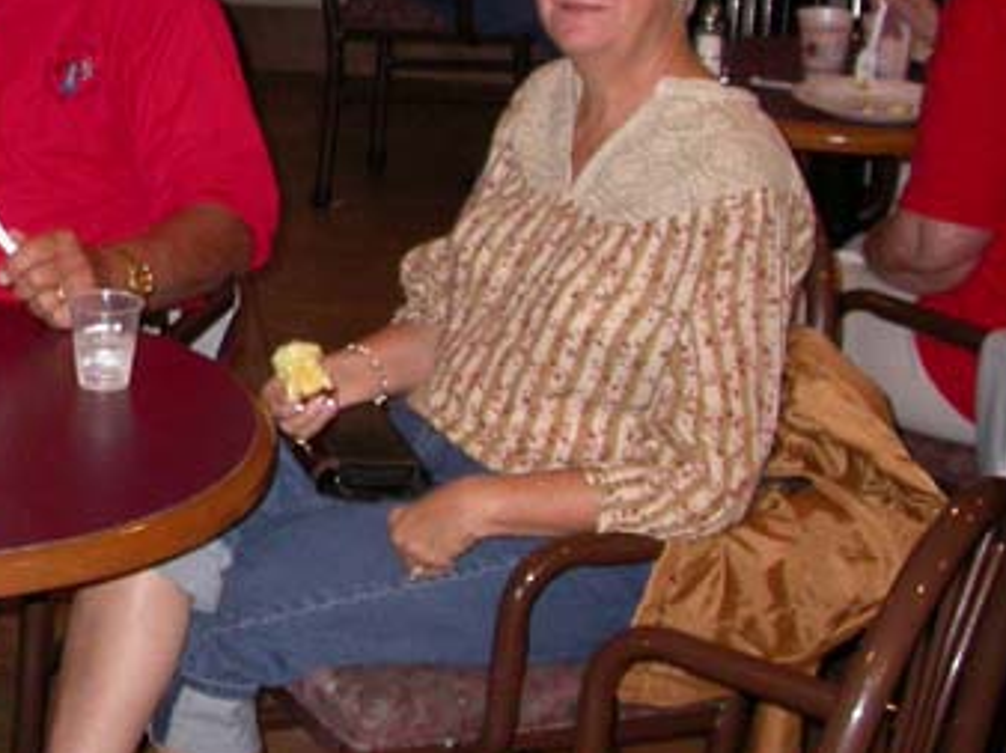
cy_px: 164
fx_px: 2614
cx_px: -137
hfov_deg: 20.6
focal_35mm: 90
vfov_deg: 16.3
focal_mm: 7.85
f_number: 2.6
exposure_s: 1/60
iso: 200
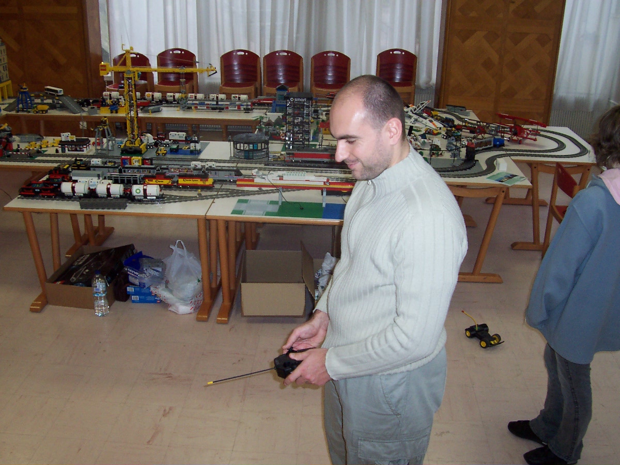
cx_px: 310
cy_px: 232
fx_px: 663
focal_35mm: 37
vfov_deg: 38.7
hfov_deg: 50.1
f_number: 2.8
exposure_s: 1/60
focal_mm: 5.6
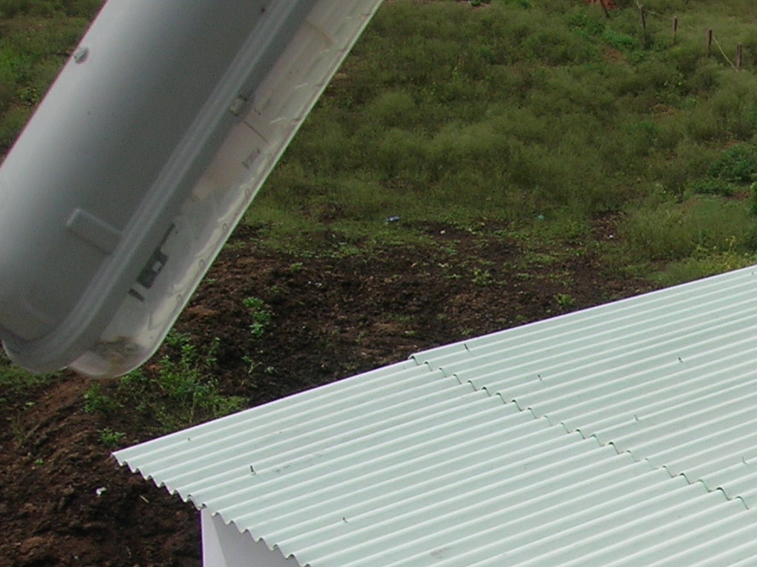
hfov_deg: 21.0
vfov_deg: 16.2
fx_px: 1901
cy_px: 691
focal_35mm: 87
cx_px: 897
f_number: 4.9
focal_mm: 5.7
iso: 50
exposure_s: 1/910
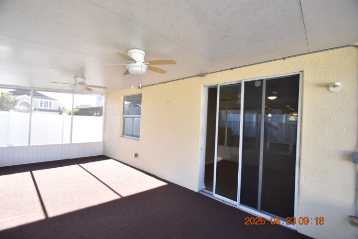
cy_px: 120
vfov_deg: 77.3
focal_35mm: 15
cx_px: 179
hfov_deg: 100.4
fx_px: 149
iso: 800
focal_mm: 10
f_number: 3.5
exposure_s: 1/500
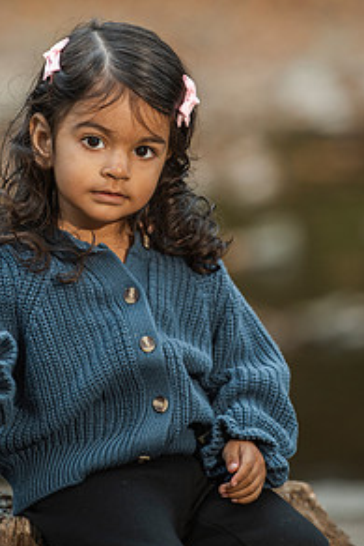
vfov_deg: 6.7
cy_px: 196
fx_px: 4665
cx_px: 146
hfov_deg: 4.5
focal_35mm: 308
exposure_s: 1/125
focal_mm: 200
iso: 640
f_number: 4
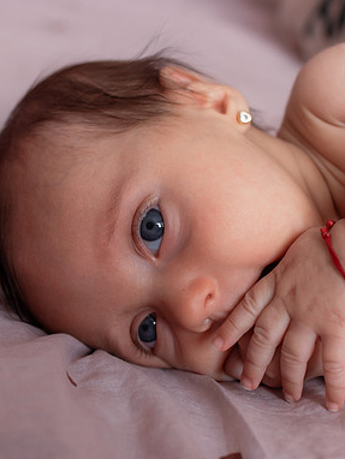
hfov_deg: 23.0
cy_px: 229
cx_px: 177
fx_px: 850
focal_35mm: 64
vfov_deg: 30.2
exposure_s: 1/250
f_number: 4.5
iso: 160
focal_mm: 35
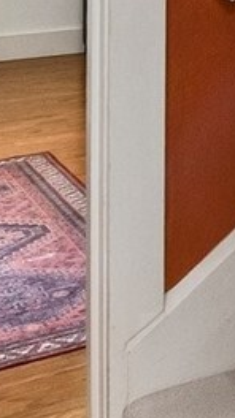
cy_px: -197
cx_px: 892
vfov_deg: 18.8
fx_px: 1122
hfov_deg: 8.1
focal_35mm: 101
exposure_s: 1/2
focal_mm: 10
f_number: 9
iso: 250
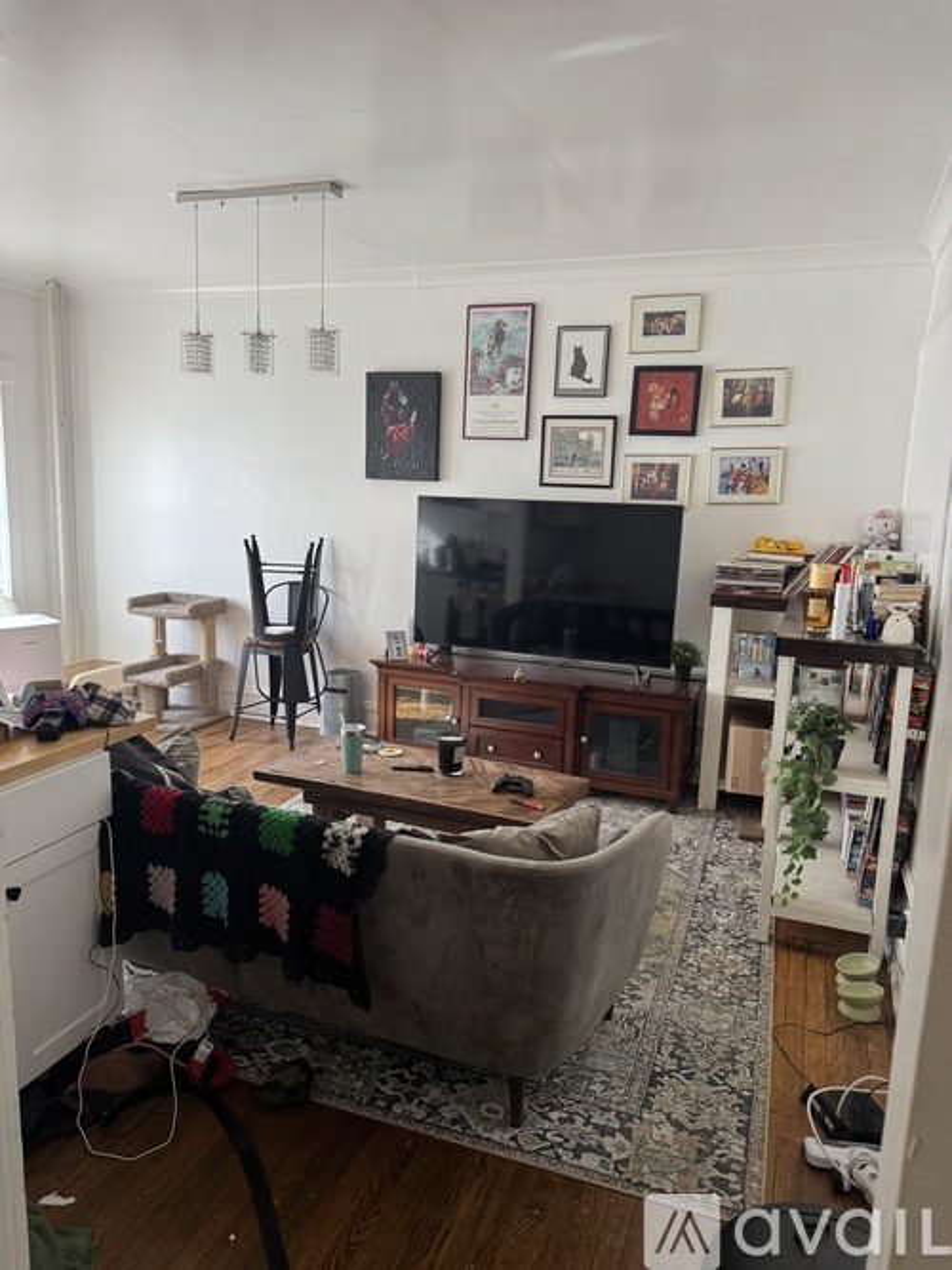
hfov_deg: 56.8
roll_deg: -2.1
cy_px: 635
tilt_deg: -10.8
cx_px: 476
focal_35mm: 24
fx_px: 880
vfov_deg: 71.6
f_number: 1.78
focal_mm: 6.76
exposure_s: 1/95
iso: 200
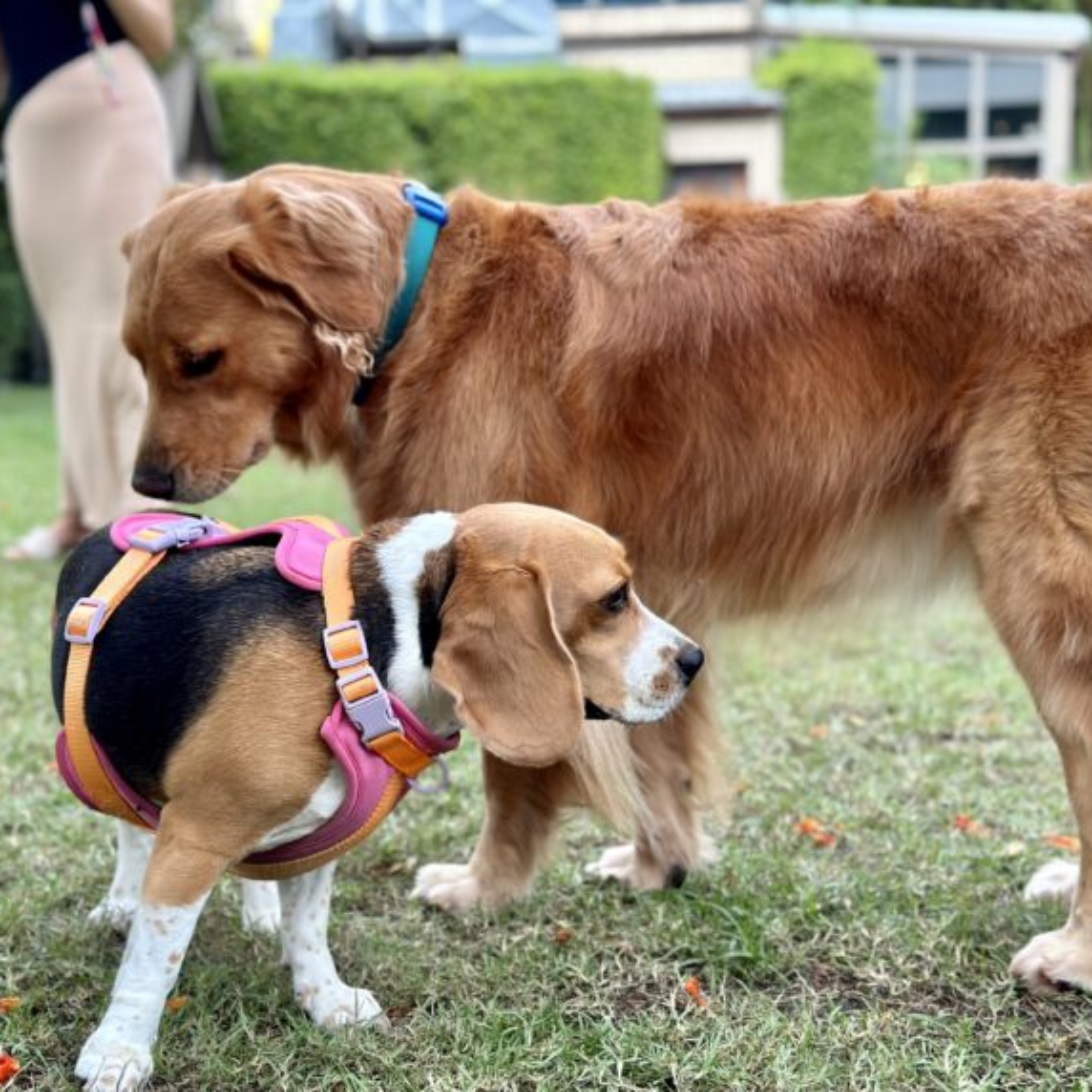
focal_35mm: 57
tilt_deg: -6.1
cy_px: 548
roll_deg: +0.8
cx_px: 468
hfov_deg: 30.0
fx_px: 2034
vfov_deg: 30.0
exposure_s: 1/166
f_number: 1.78
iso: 100
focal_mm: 6.86
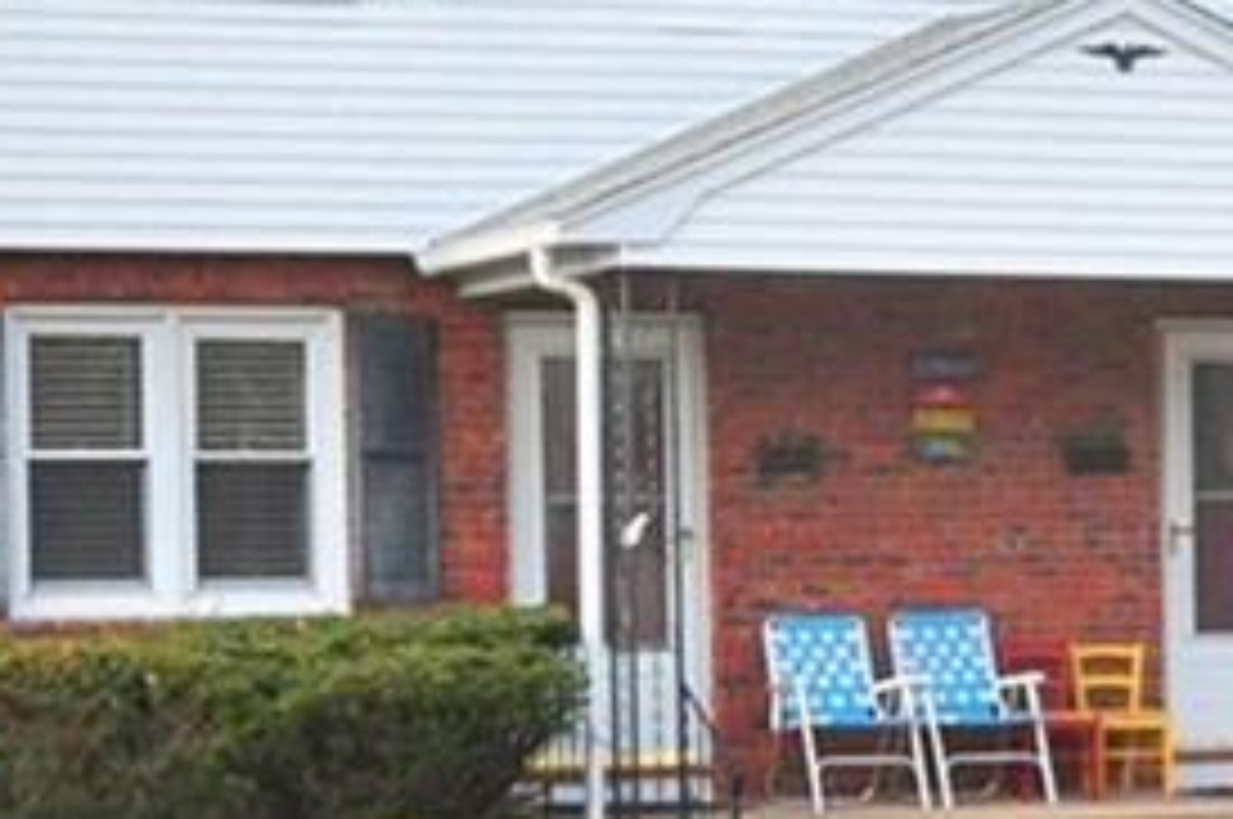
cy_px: 423
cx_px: 729
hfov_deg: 18.3
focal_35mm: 112
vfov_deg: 12.2
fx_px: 3831
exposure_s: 1/800
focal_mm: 20
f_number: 8
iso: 1000
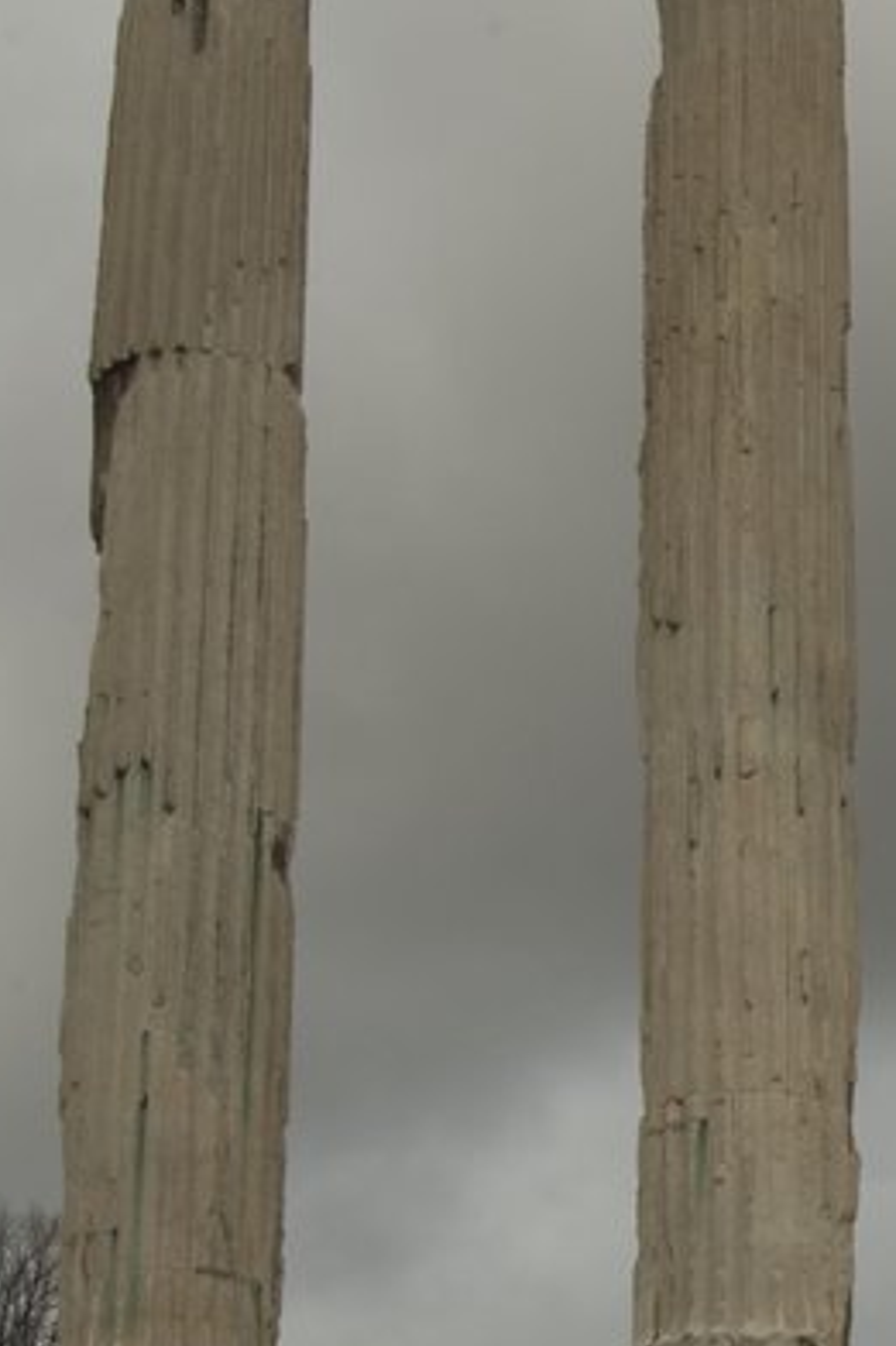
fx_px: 3437
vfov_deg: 21.5
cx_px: 1449
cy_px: 1298
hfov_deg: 13.7
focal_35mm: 92
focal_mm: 24
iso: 200
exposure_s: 1/30
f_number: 22
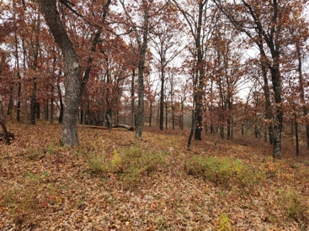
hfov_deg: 73.9
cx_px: 154
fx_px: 205
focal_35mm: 23
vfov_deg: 58.9
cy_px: 116
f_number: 1.8
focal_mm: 5.4
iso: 20
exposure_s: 1/314
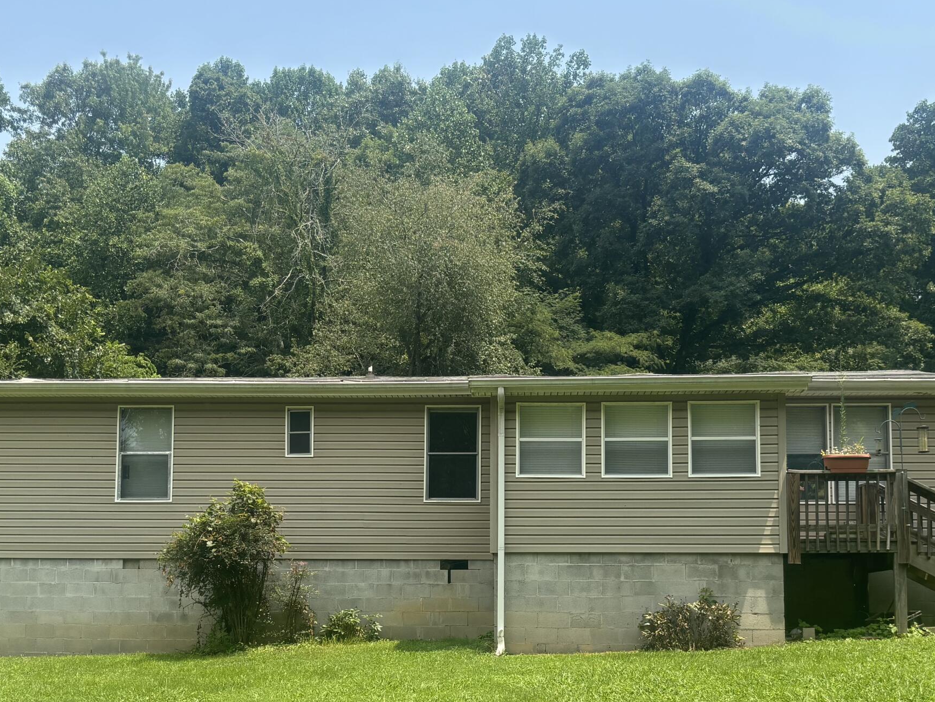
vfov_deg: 31.7
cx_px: 470
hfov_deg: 42.1
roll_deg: -0.2
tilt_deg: +4.5
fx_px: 1216
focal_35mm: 45
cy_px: 509
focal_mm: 5.96
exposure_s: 1/1751
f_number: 1.6
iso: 50
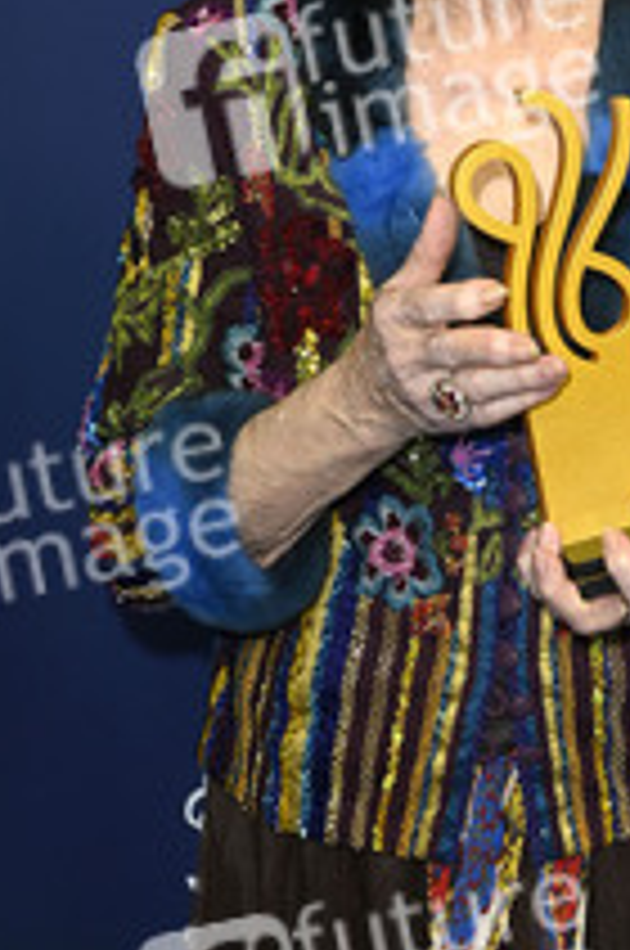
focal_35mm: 133
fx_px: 3502
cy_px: 306
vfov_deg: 15.4
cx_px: 500
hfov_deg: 10.3
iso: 1000
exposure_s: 1/250
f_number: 5.6
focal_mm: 70
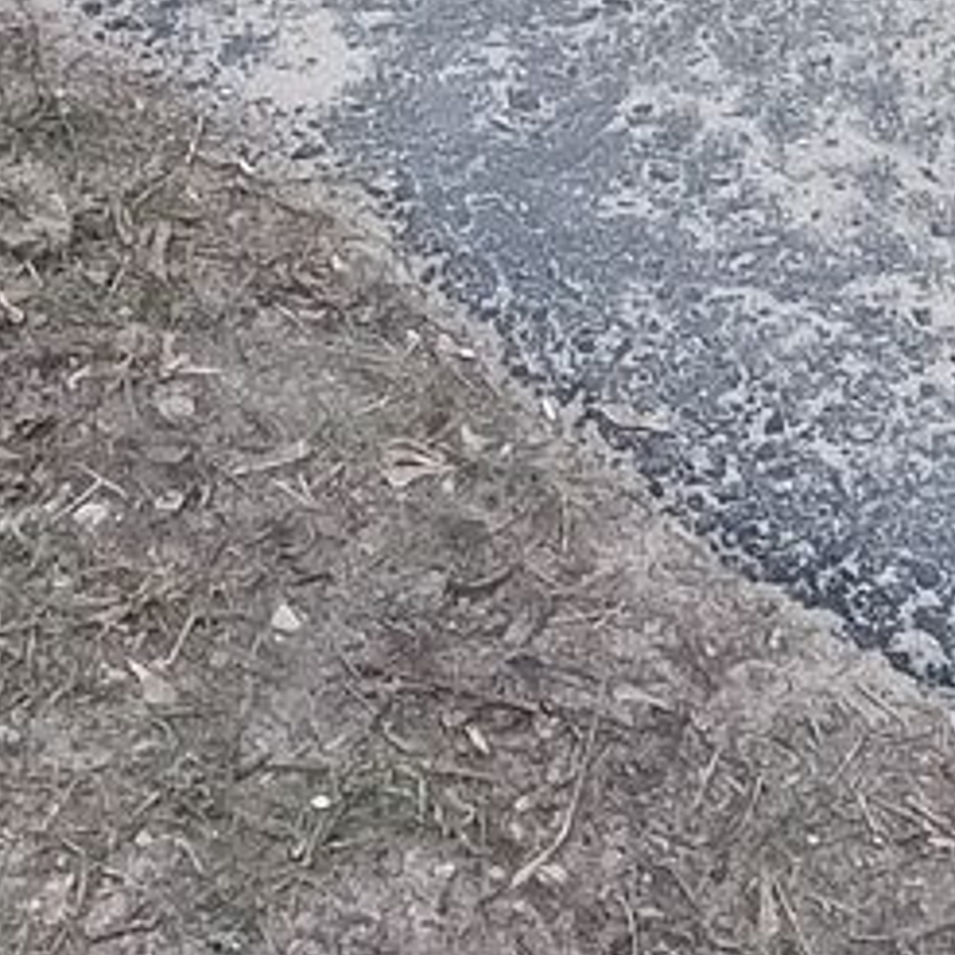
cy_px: -1091
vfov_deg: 10.2
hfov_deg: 11.3
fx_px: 4838
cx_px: 524
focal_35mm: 155
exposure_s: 1/50
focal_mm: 4.05
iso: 1600
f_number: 1.8
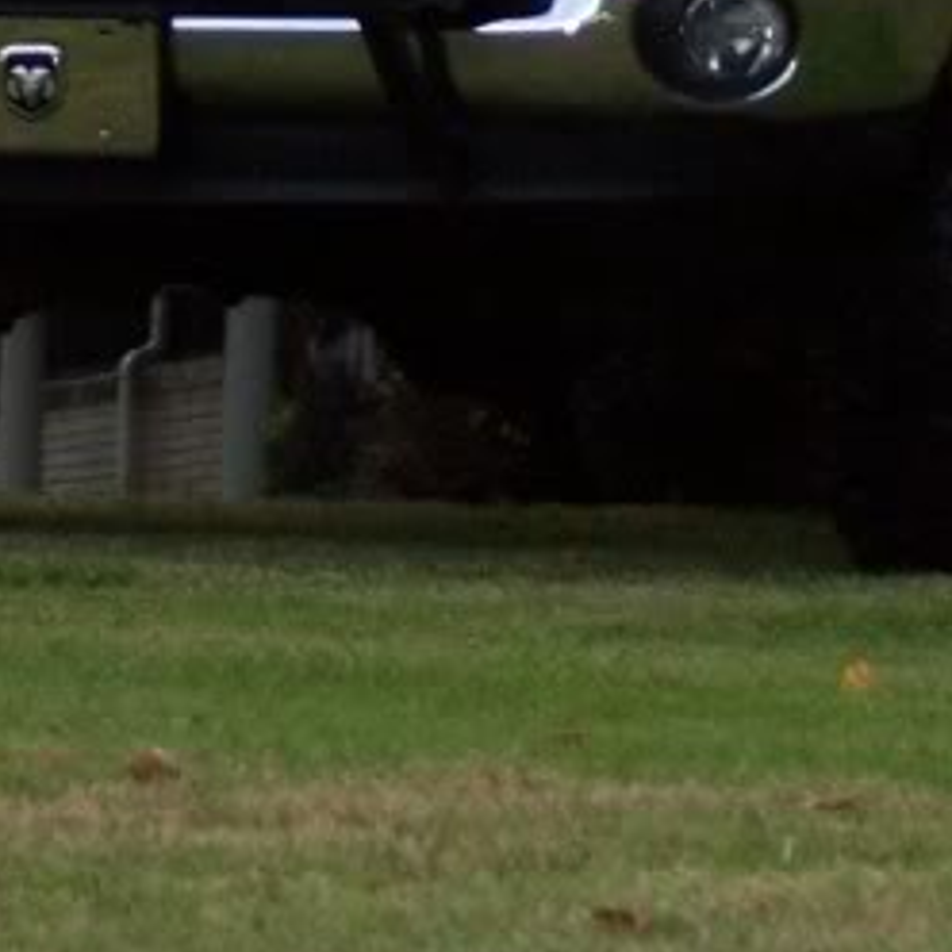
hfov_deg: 3.9
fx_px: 13877
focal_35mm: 446
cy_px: -234
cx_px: 837
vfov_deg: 3.9
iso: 140
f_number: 4
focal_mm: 21
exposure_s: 1/125
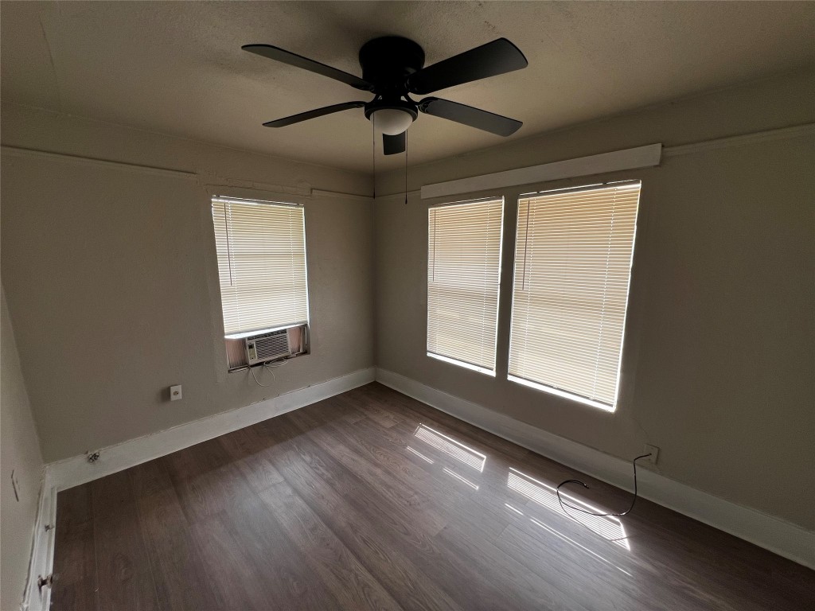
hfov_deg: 106.2
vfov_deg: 89.9
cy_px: 306
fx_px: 306
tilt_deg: -9.2
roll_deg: -0.1
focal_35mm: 13
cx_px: 408
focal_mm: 1.57
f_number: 1.8
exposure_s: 1/148
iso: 32
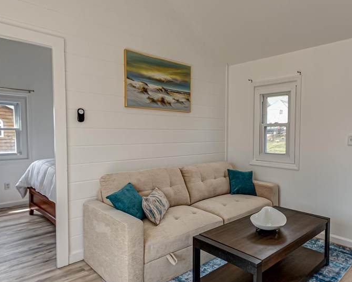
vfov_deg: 56.8
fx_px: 261
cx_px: 219
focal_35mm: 25
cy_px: 143
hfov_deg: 67.1
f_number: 5
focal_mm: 14
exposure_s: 1/80
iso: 100
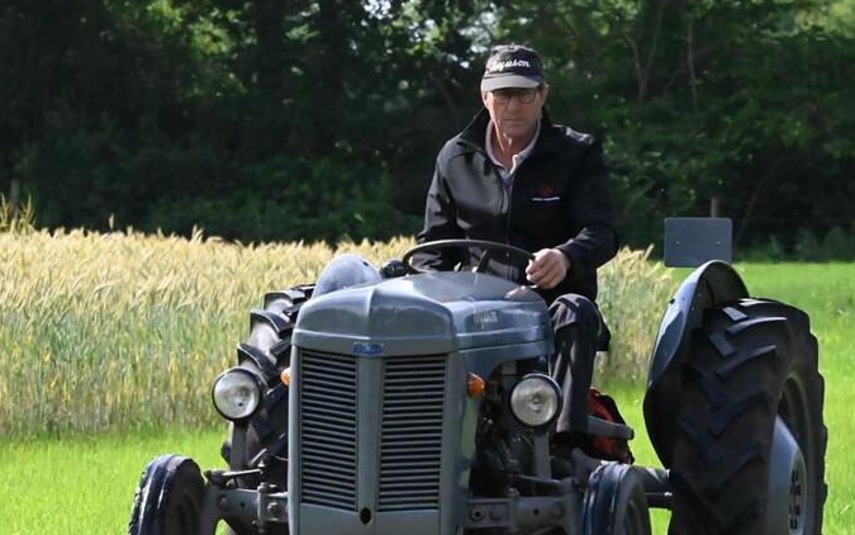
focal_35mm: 374
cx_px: 423
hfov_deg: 5.6
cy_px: 363
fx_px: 8715
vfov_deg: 3.5
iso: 32000
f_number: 20
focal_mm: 250
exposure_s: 1/8000
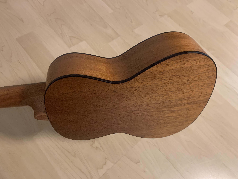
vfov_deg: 53.1
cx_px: 119
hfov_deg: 67.3
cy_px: 90
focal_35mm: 26
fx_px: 179
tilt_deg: -62.3
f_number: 1.8
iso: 320
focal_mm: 4.25
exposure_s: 1/33
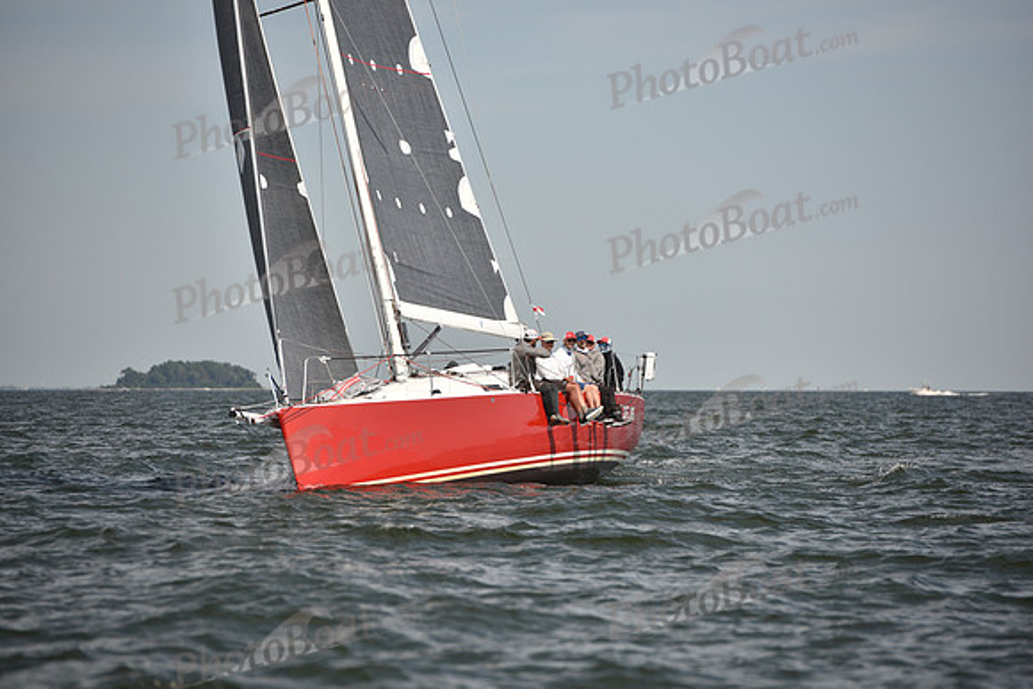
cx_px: 516
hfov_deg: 10.3
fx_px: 5740
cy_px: 344
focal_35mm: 200
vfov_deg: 6.9
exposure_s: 1/1250
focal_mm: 200
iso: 250
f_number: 4.5
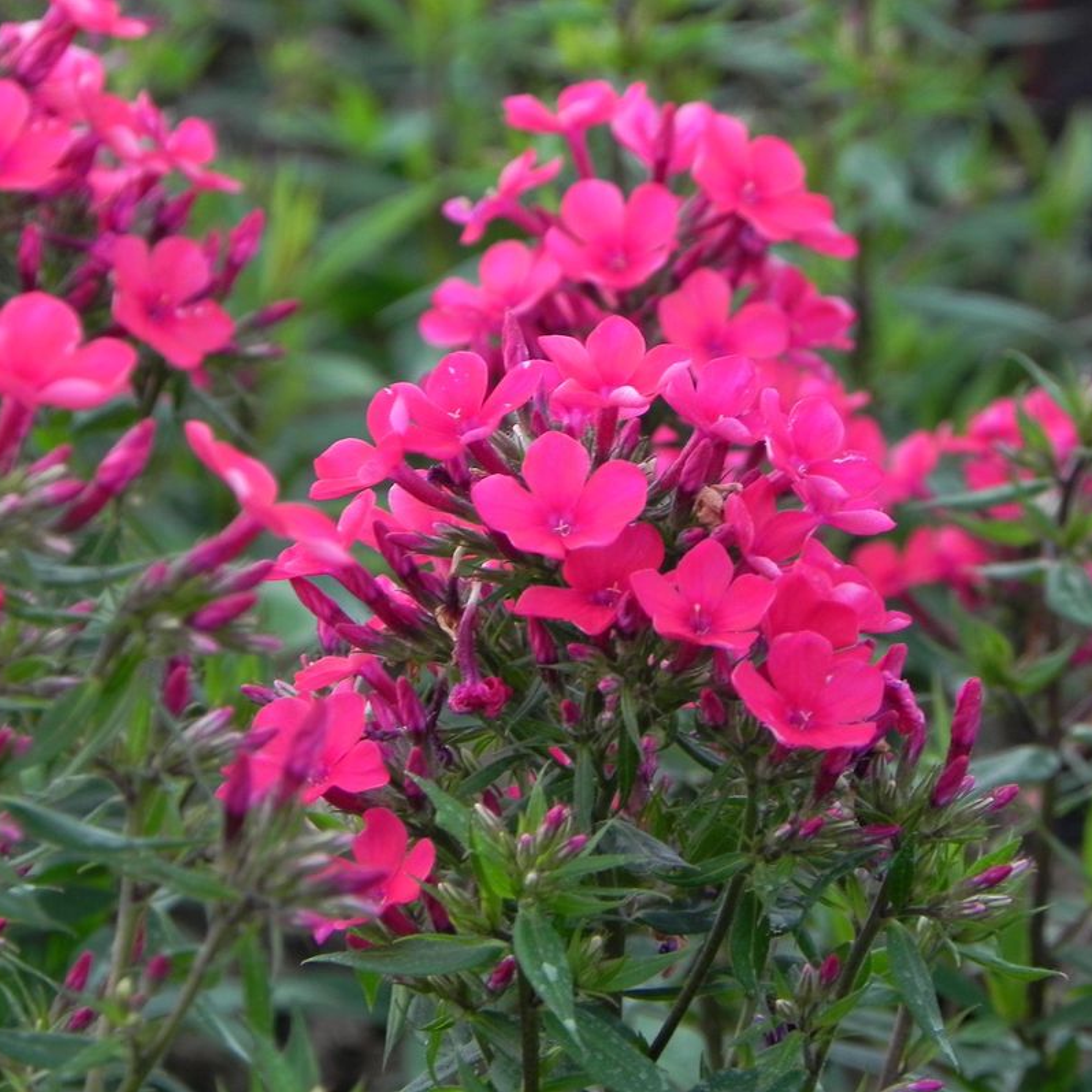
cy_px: 546
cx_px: 522
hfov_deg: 6.0
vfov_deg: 6.0
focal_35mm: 292
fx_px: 10422
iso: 160
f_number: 5
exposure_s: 1/80
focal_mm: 44
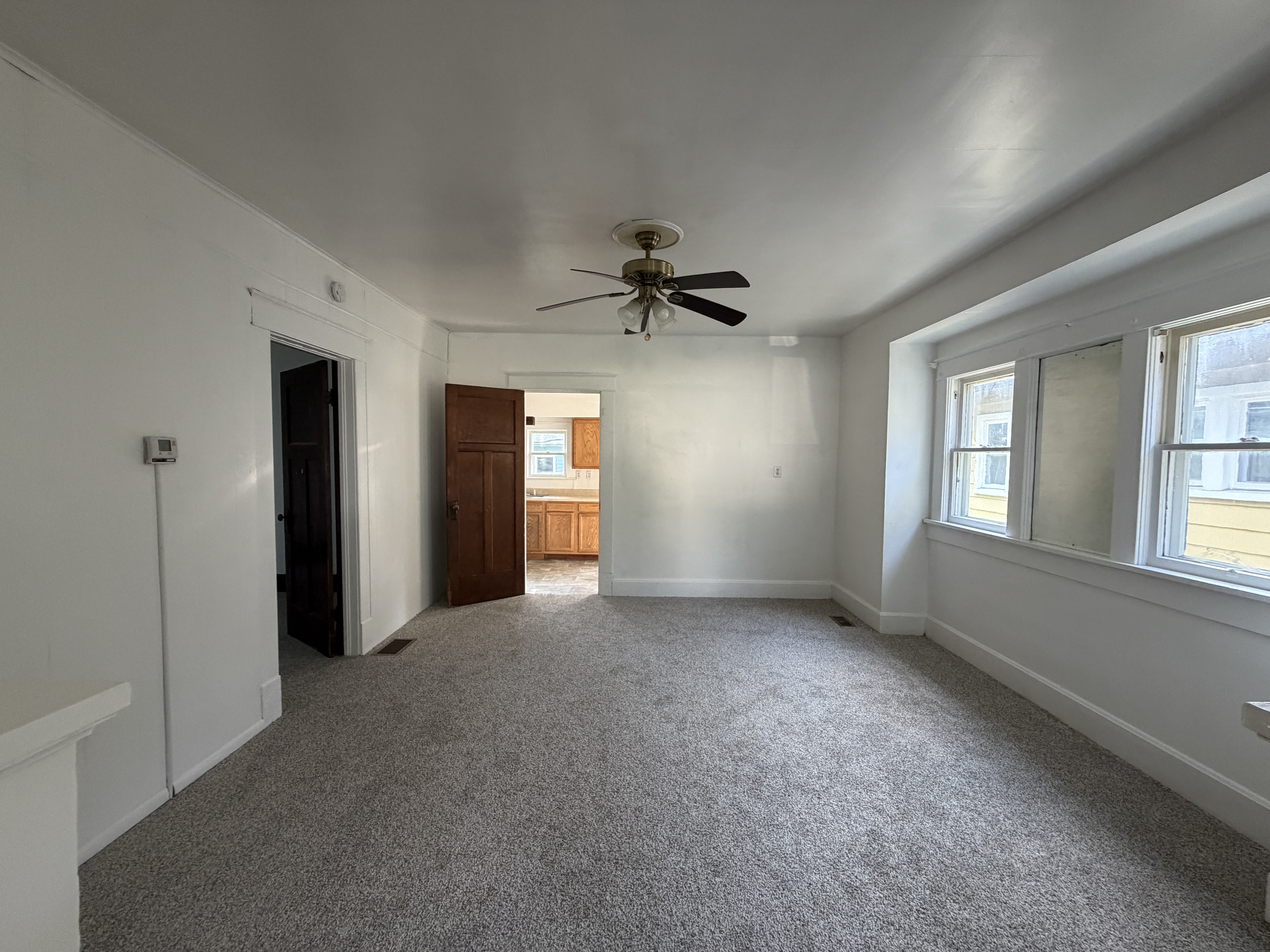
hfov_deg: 102.1
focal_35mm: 14
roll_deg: -0.3
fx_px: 514
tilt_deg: -1.3
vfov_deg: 85.7
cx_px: 635
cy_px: 476
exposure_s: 1/120
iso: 320
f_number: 2.2
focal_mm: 2.22
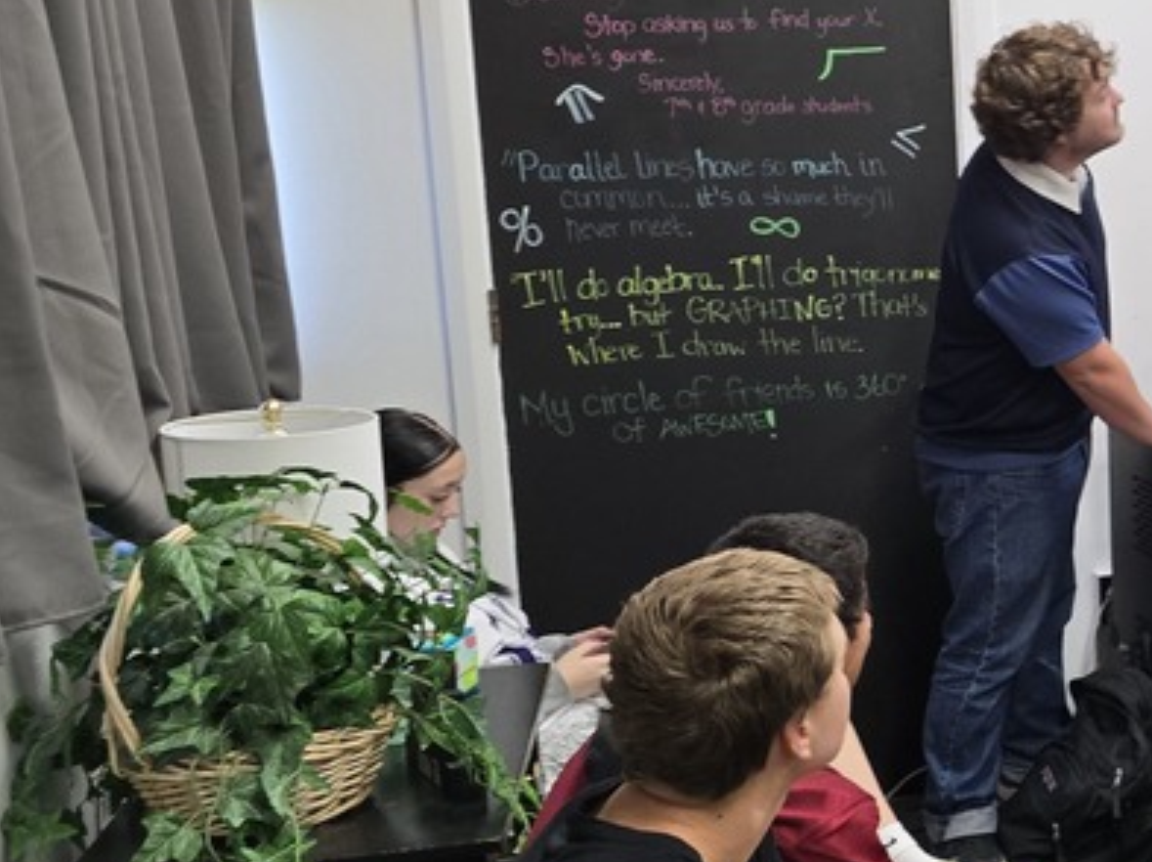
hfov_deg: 27.8
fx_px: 1995
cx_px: 1419
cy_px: 484
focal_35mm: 60
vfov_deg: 24.4
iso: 320
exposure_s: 1/120
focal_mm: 6.3
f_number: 1.7
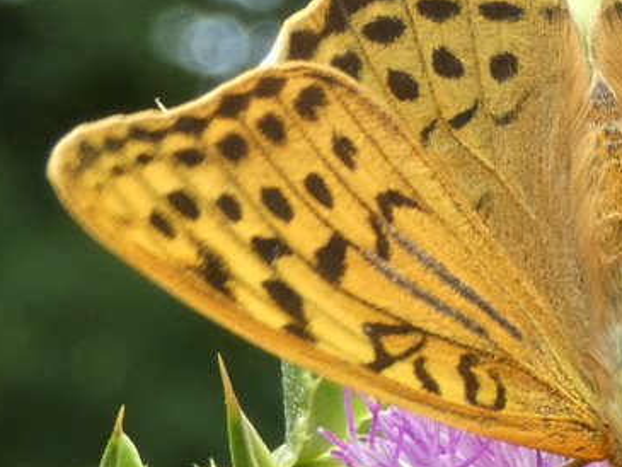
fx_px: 4116
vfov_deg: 6.5
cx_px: 662
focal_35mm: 229
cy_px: 322
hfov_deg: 8.6
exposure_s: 1/80
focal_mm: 17.5
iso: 250
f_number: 4.8
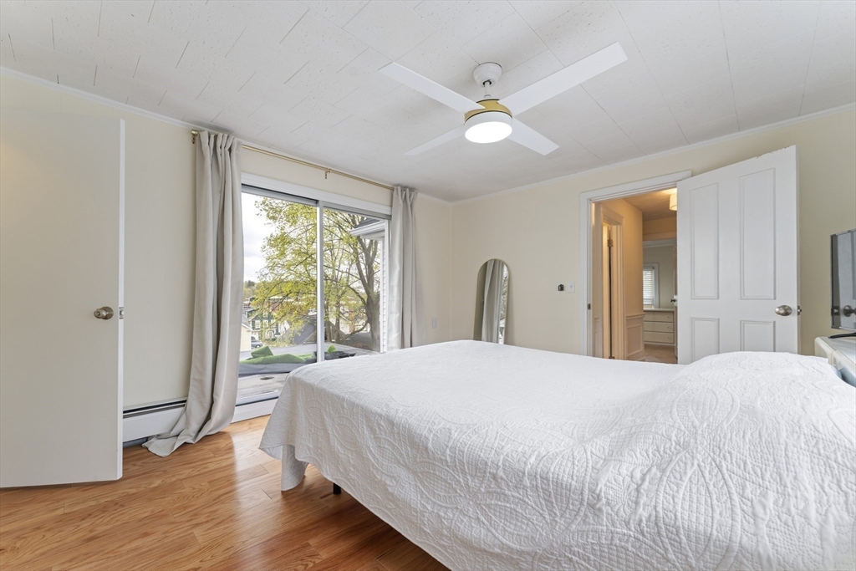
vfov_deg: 81.2
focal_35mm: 14
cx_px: 428
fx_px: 333
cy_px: 286
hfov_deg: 104.2
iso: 400
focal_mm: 14
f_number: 9
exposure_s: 1/10
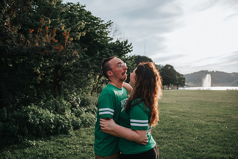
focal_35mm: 35
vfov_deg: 37.9
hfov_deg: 54.4
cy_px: 80
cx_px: 119
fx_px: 231
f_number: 3.2
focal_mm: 35
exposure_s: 1/1000
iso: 100
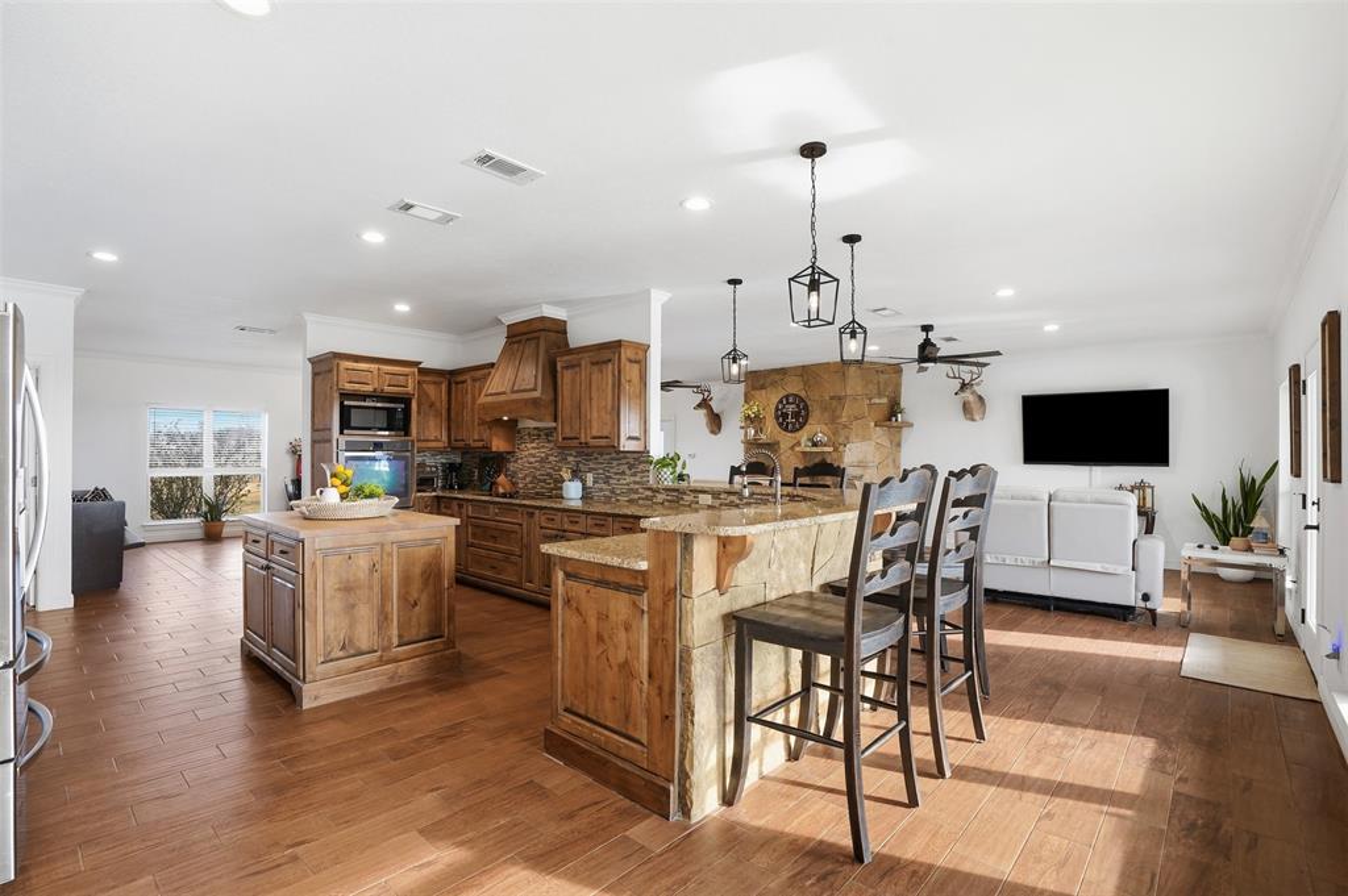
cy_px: 448
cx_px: 674
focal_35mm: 16
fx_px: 599
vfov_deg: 73.7
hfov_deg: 96.8
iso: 160
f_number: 9
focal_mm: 16
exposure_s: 1/80
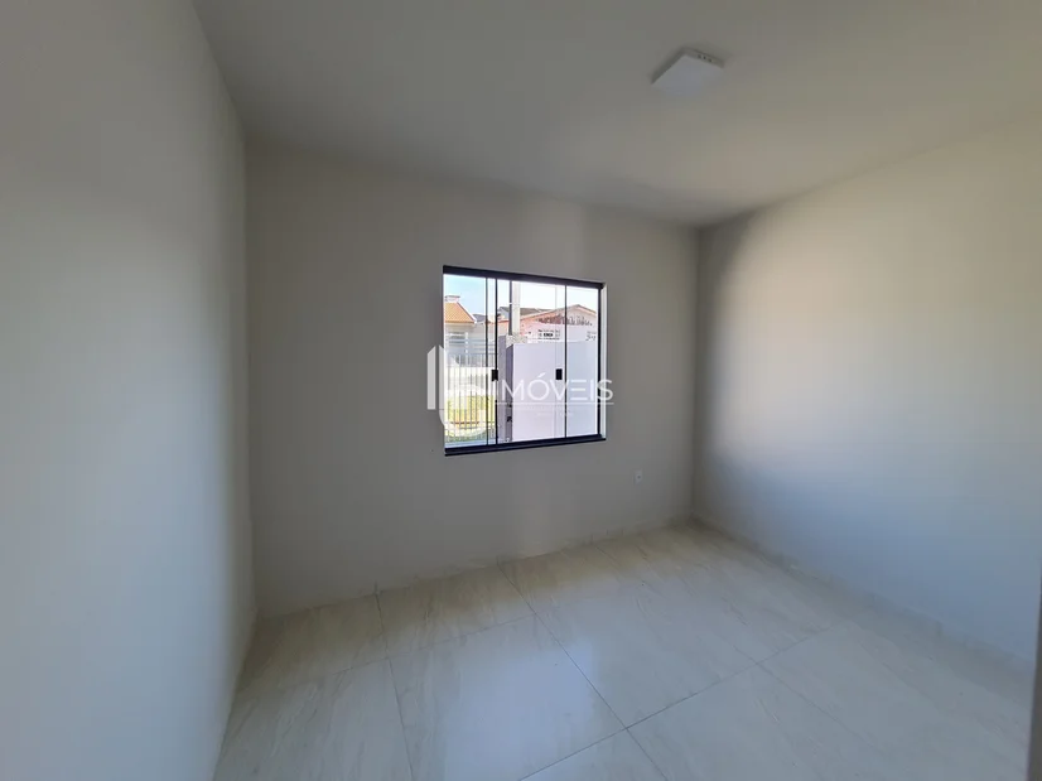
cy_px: 390
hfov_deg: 106.2
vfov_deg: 89.9
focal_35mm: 13
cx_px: 521
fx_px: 391
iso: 50
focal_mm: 1.74
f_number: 2.2
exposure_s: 1/103
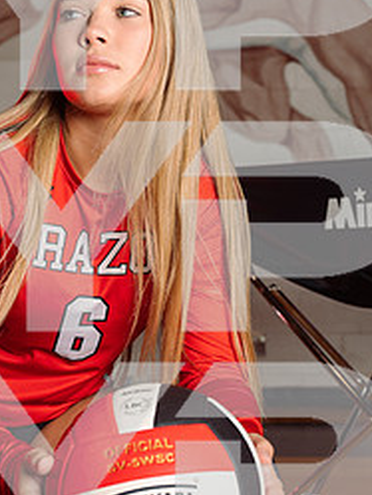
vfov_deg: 23.0
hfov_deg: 17.4
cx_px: 143
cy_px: 228
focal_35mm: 85
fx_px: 1217
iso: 125
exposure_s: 1/200
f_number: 4.5
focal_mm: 38
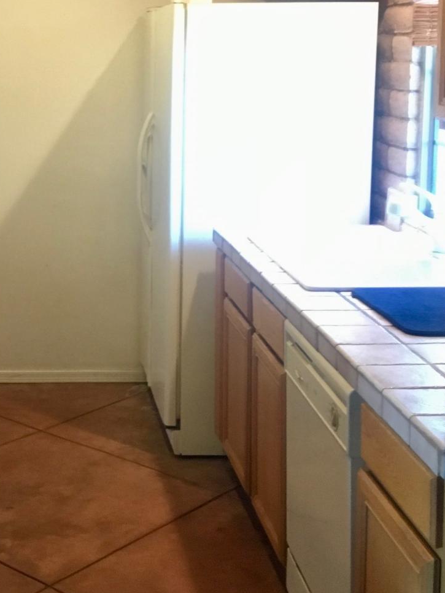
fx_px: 1029
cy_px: 181
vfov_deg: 31.8
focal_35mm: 60
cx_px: 29
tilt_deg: -7.8
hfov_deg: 23.6
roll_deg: +0.6
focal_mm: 4.15
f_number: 2.2
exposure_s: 1/17
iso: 200
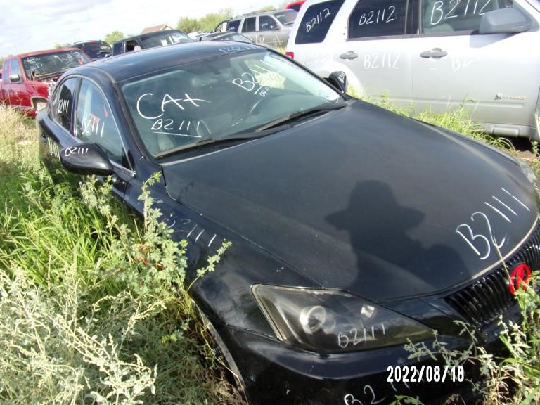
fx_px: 390
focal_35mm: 25
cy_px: 210
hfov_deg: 69.4
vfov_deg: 54.9
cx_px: 266
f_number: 3.3
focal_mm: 4.3
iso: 80
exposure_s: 1/450
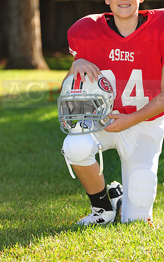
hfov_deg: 6.4
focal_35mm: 206
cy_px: 88
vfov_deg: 10.2
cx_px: 112
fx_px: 1472
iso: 200
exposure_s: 1/320
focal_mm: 150
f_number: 4.5
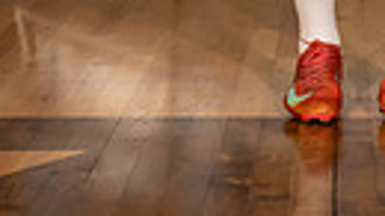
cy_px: -420
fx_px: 1929
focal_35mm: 189
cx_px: 361
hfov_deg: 11.3
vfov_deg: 6.0
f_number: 6.3
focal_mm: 52
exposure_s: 1/320
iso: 800
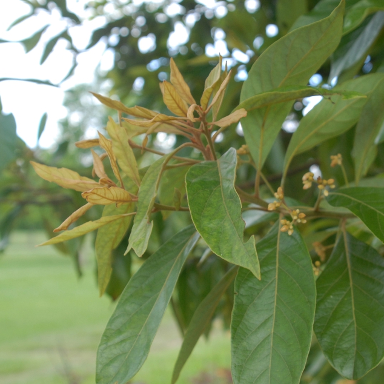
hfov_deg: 25.7
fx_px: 828
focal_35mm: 66
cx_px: 293
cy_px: 198
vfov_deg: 26.1
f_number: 5.6
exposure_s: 1/125
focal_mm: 32
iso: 400
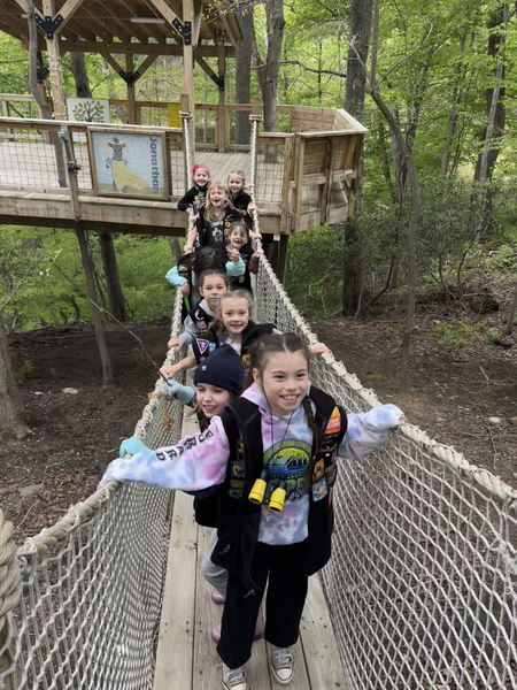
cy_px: 345
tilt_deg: -28.2
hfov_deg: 56.8
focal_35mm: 24
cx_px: 258
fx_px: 478
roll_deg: -2.3
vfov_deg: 71.6
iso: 64
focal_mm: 6.76
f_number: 1.78
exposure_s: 1/235
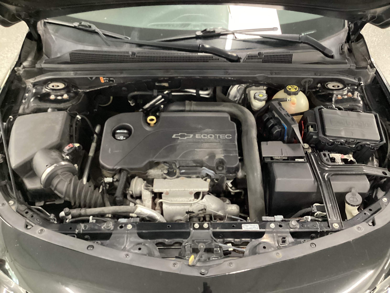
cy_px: 146
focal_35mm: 31
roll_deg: -1.7
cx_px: 195
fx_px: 349
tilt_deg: -41.9
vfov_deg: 45.4
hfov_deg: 58.4
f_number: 2.4
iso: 640
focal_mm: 3.3
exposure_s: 1/24
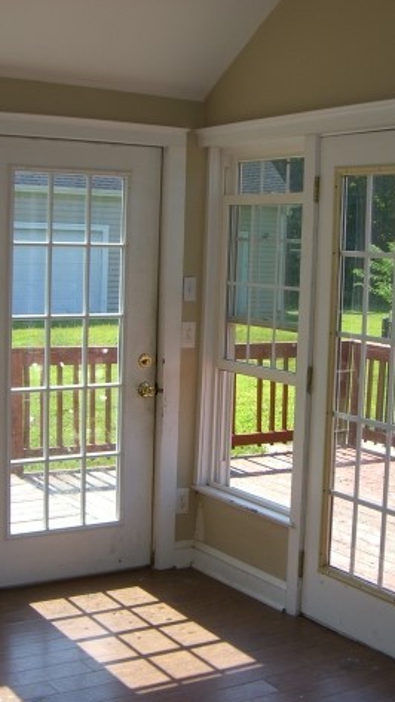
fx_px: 1043
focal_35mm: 56
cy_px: 352
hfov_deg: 21.4
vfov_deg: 37.2
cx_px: 238
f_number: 4.3
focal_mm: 6.2
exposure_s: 1/200
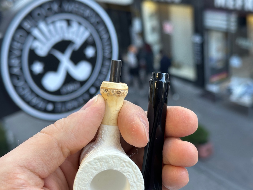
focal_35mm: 48
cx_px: 126
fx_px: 351
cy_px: 95
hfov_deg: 39.7
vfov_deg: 30.3
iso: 80
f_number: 1.78
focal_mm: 6.86
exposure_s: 1/100
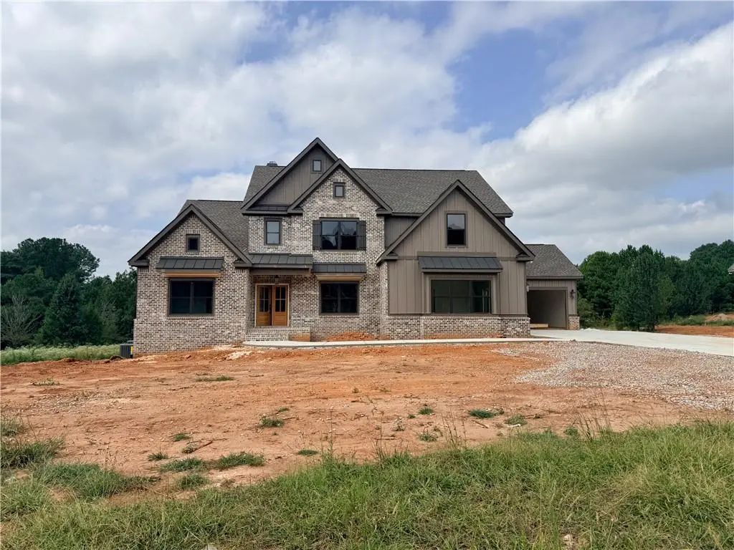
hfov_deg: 71.6
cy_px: 275
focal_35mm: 24
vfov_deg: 56.8
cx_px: 367
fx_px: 509
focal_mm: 6.76
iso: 80
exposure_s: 1/7353
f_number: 1.78
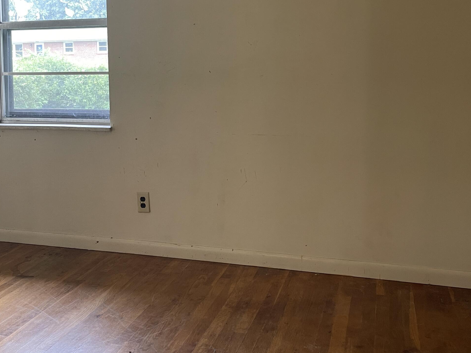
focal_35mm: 39
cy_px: 118
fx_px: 531
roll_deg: +0.7
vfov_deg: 36.4
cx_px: 196
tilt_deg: -5.0
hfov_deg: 47.7
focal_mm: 5.1
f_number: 1.6
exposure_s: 1/88
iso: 125
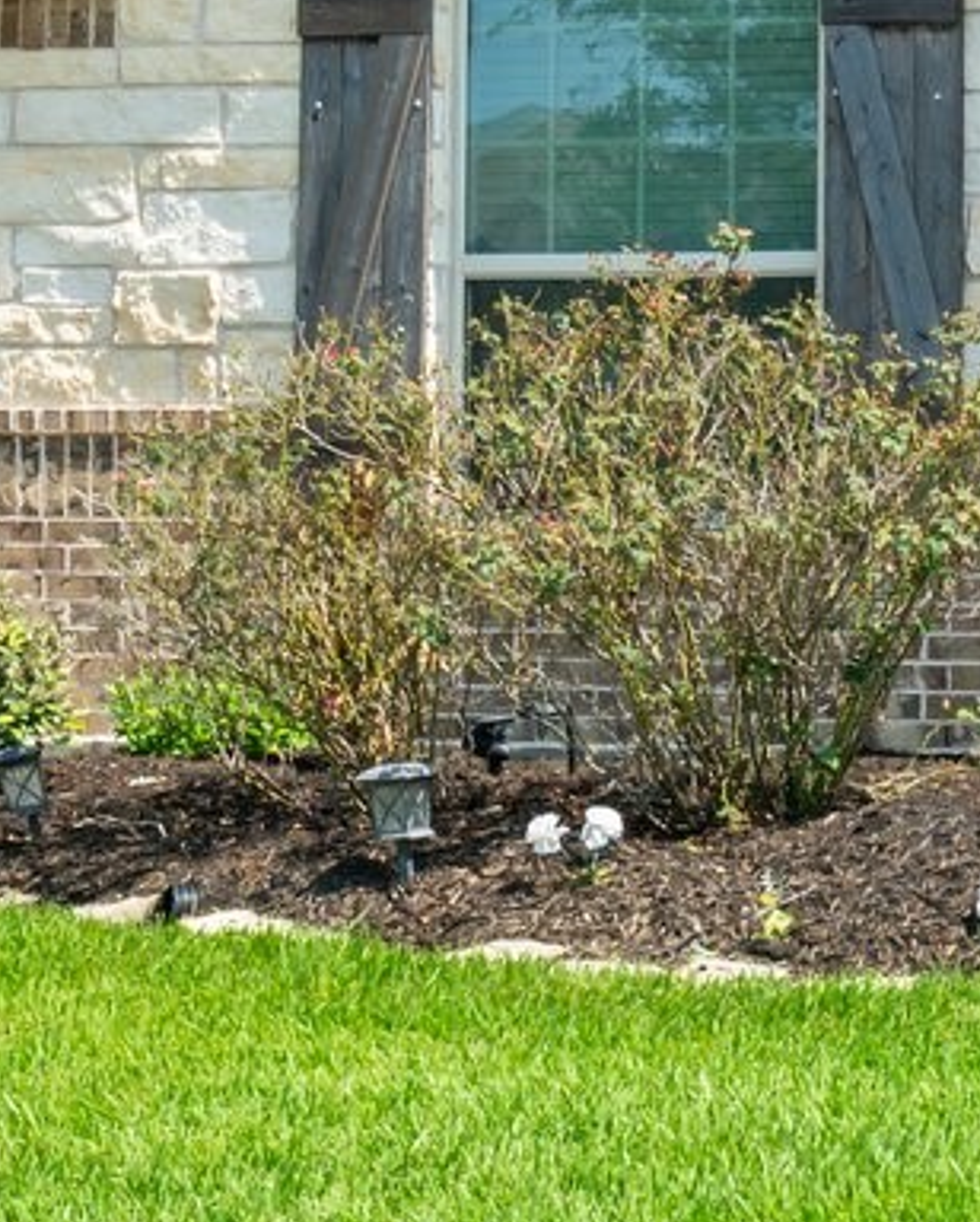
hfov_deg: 11.3
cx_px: 1858
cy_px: 617
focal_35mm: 125
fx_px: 4525
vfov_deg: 15.4
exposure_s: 1/15
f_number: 11
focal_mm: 25
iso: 160
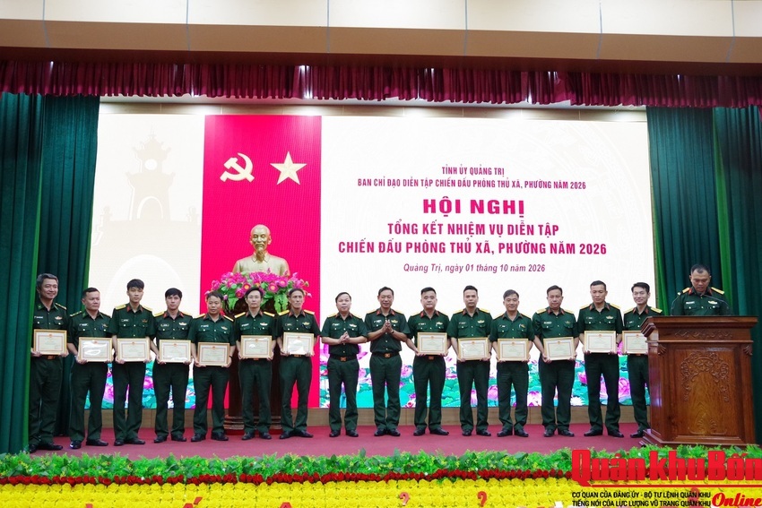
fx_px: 656
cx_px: 381
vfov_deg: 42.3
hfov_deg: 60.3
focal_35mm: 31
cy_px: 254
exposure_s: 1/80
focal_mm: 21
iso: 3200
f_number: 5
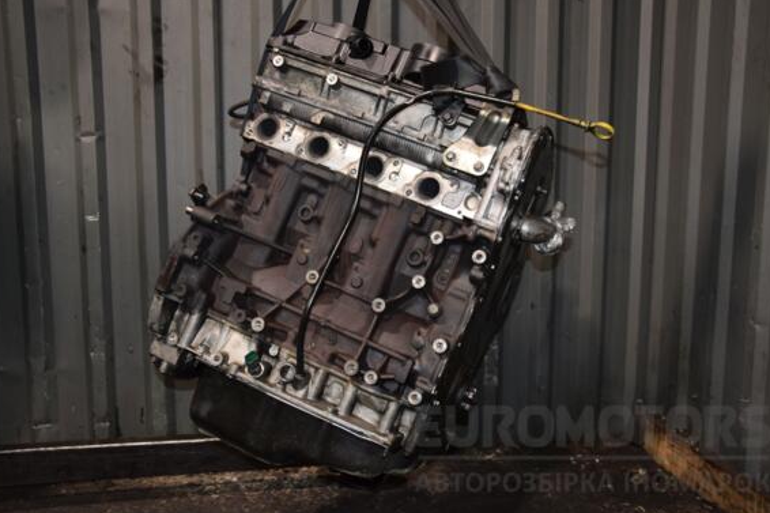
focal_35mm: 35
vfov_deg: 37.8
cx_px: 389
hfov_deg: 54.4
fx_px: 748
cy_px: 245
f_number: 5
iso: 800
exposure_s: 1/60
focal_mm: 22
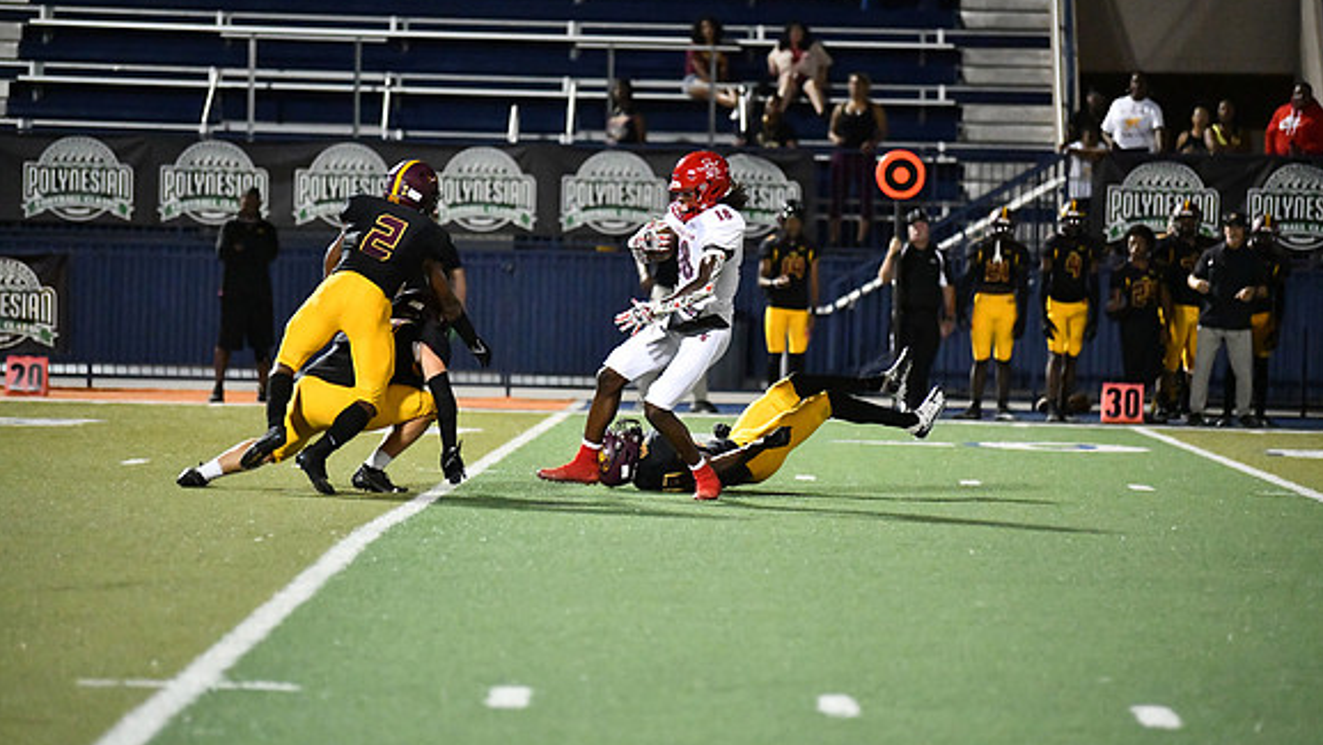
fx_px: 6281
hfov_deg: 12.0
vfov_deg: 6.8
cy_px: 317
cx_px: 663
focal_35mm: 179
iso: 16000
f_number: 2.8
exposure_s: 1/3200
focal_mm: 170
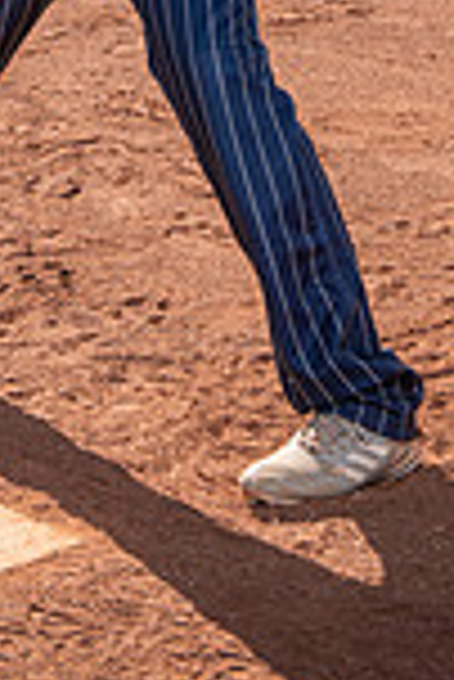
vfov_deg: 13.6
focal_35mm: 143
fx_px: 2699
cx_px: 85
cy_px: -302
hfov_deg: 9.6
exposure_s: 1/250
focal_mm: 48
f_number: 8
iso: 200
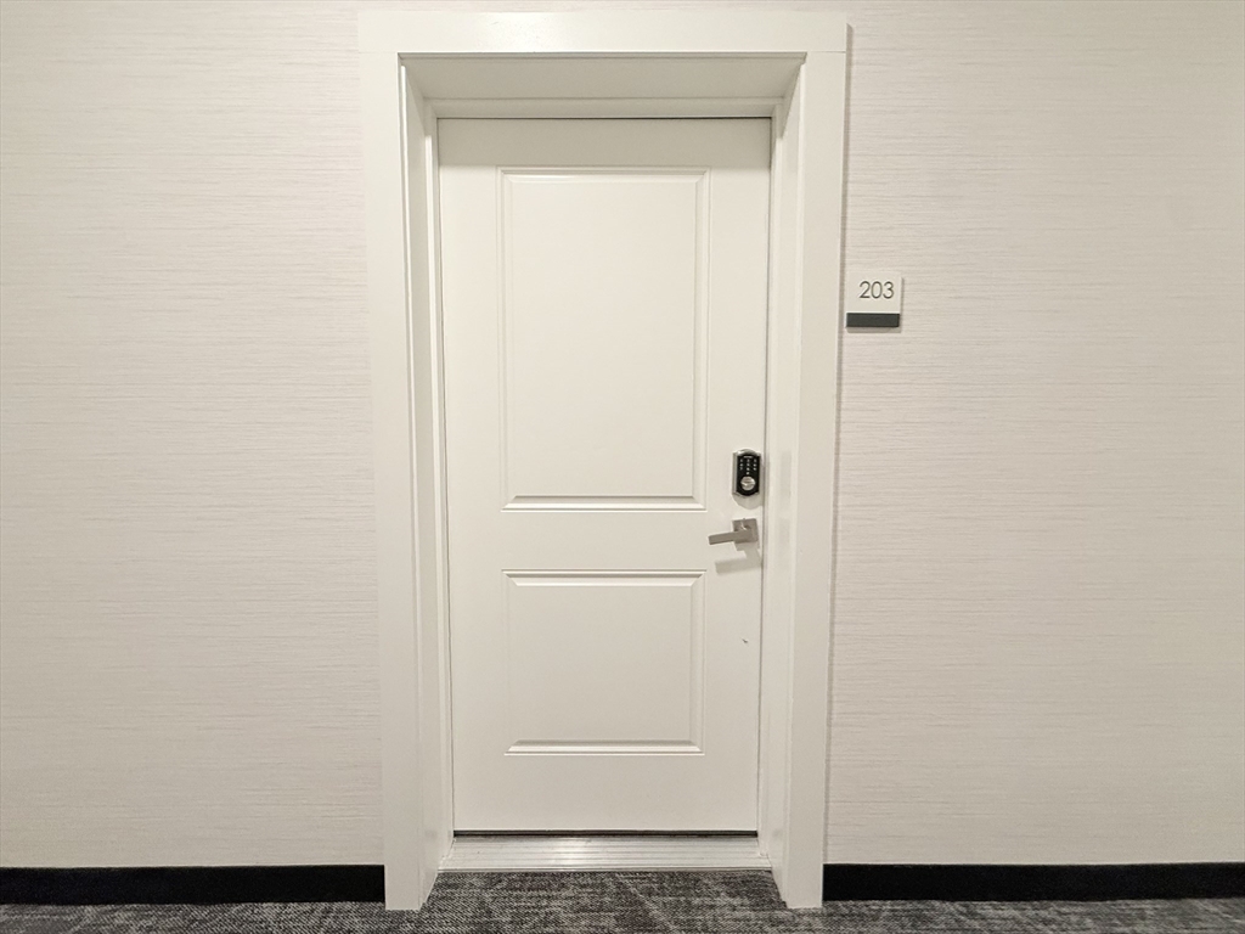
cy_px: 467
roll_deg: +0.2
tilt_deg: -2.4
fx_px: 504
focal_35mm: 14
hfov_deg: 102.1
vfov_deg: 85.7
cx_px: 622
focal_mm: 2.22
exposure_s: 1/60
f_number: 2.2
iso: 320
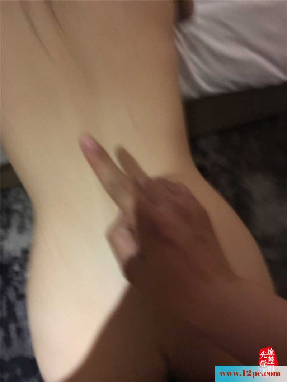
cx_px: 144
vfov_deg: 61.6
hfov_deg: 48.2
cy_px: 191
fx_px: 320
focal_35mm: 29
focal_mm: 4.15
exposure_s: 1/17
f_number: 2.2
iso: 400
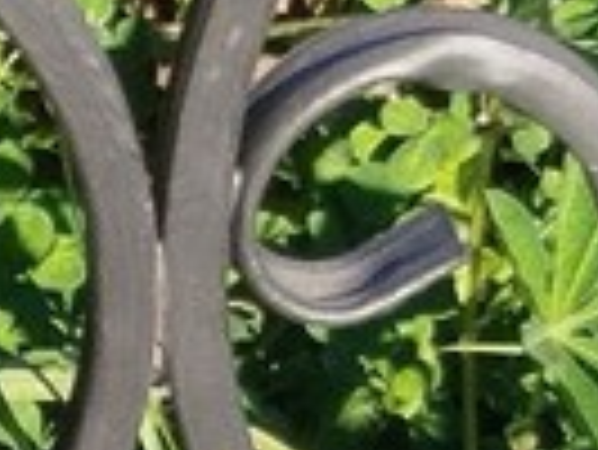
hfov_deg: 9.2
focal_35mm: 174
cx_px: -1147
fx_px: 3009
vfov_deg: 7.7
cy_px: 1224
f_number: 1.7
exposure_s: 1/337
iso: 50
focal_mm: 5.31
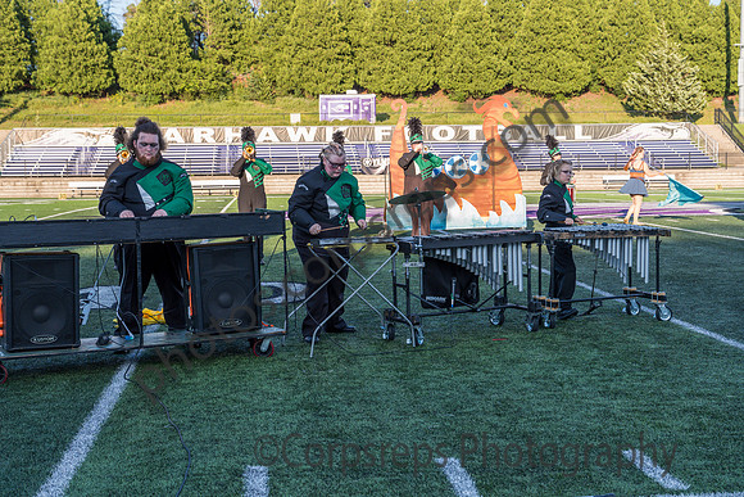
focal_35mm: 49
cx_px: 372
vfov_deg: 27.5
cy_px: 248
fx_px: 1013
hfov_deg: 40.3
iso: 500
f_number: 5.6
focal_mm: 49
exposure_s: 1/500
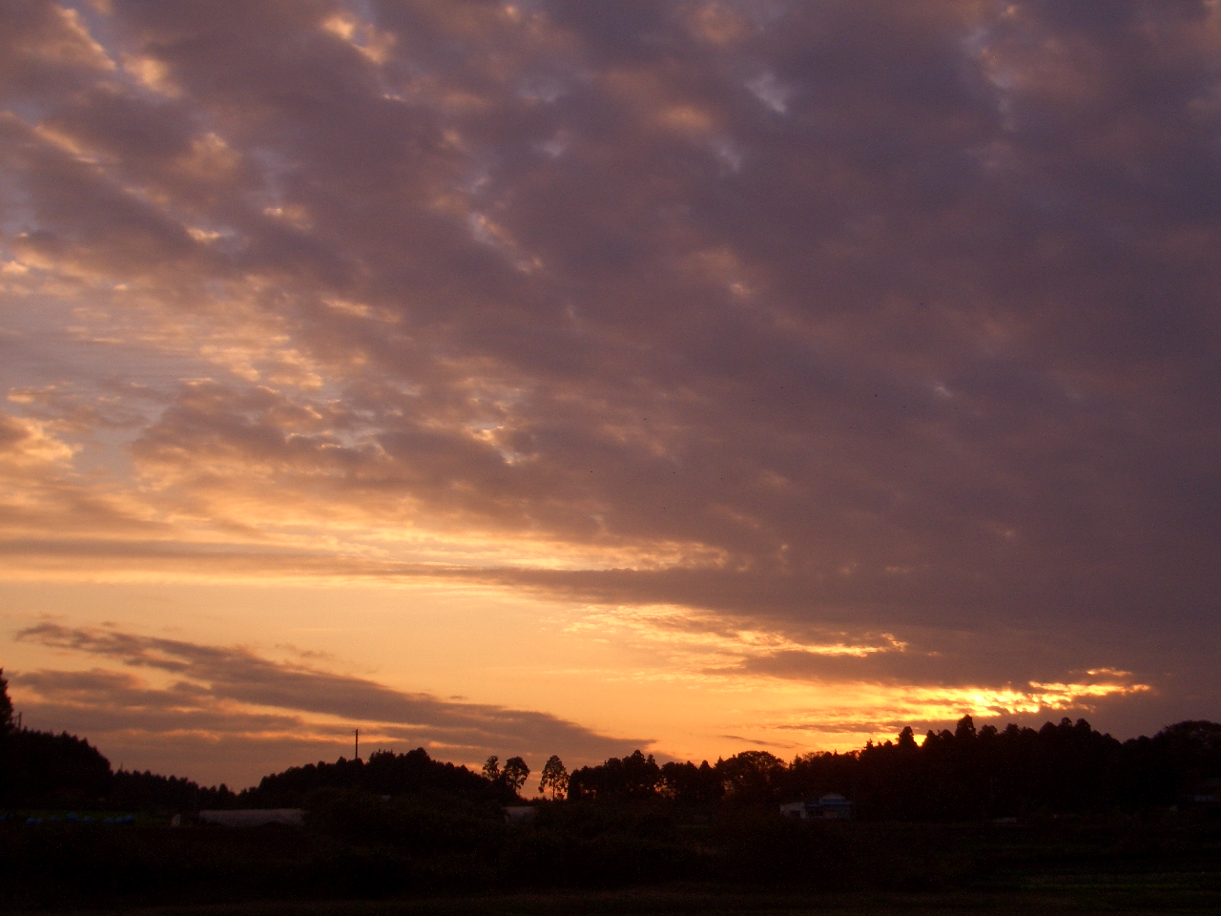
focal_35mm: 49
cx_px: 610
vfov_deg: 29.7
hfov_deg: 38.9
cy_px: 458
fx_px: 1728
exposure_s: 1/200
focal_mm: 8.2
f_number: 5
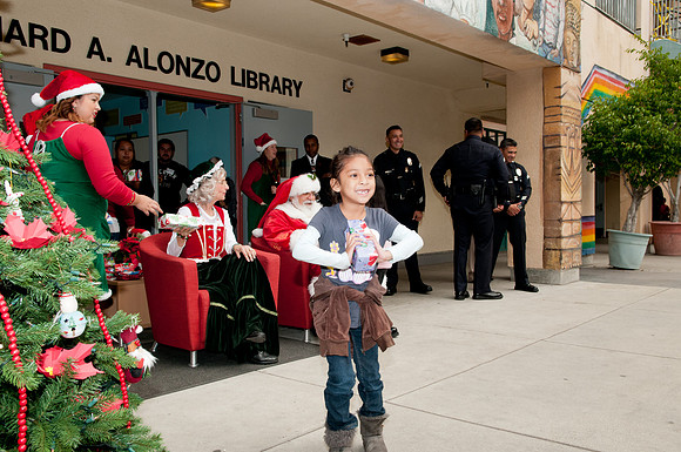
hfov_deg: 57.3
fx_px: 623
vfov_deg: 39.9
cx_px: 340
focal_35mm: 33
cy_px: 226
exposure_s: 1/250
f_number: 8
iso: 320
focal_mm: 22
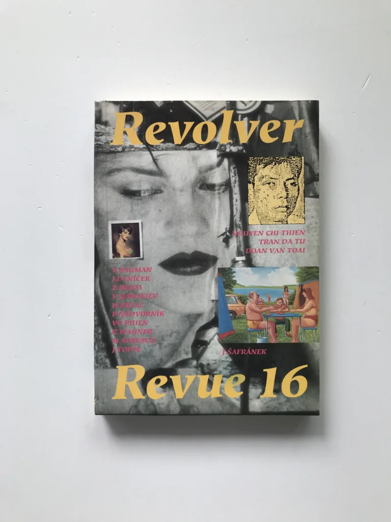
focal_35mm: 28
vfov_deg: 63.4
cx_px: 196
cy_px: 261
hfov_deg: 49.7
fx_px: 422
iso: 20
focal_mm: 3.99
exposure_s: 1/294
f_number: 1.8
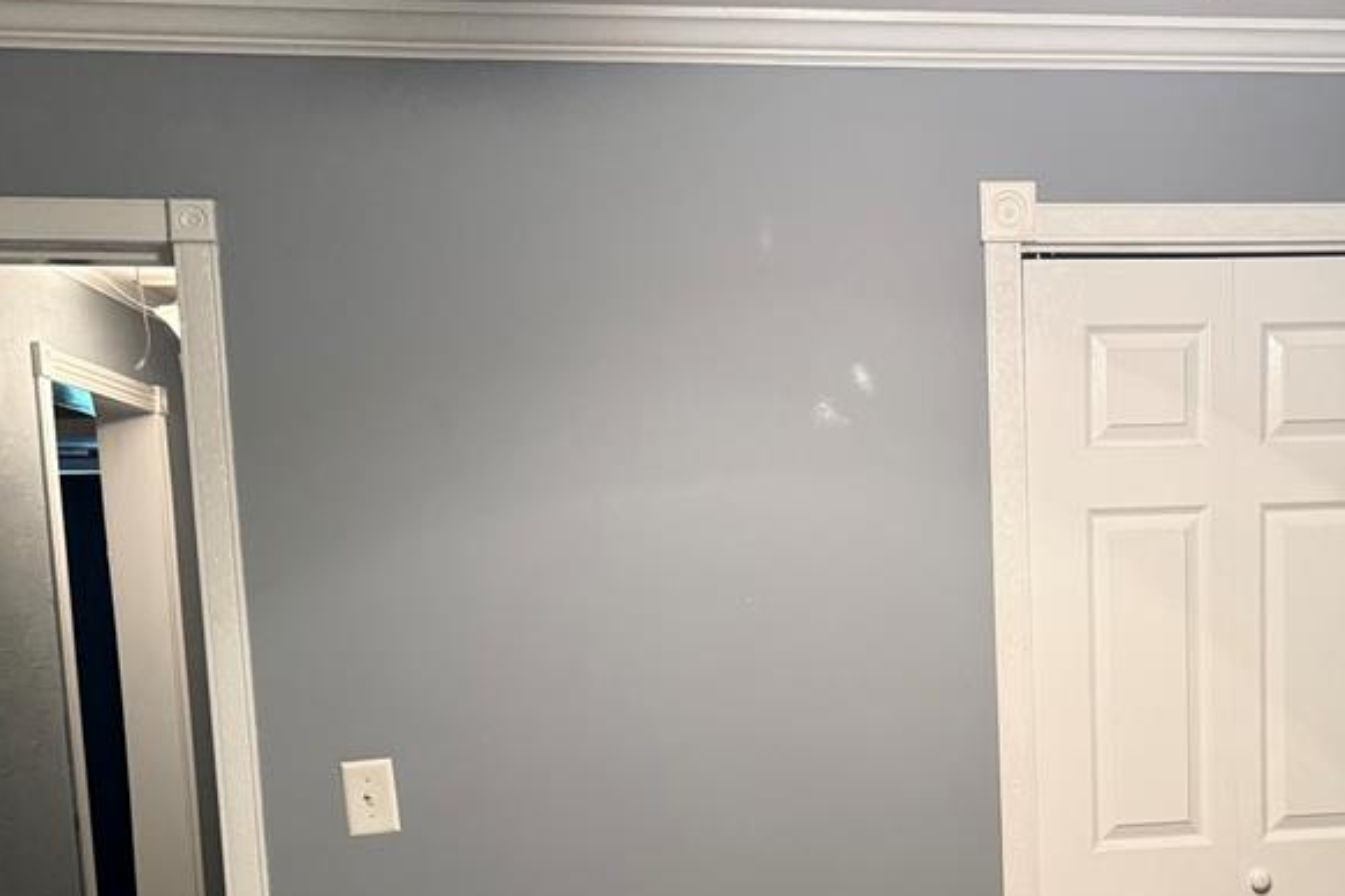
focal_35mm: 44
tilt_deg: -6.2
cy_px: 743
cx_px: 977
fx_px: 1643
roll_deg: +1.7
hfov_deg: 43.4
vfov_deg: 29.6
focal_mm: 6.76
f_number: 1.78
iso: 400
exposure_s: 1/60
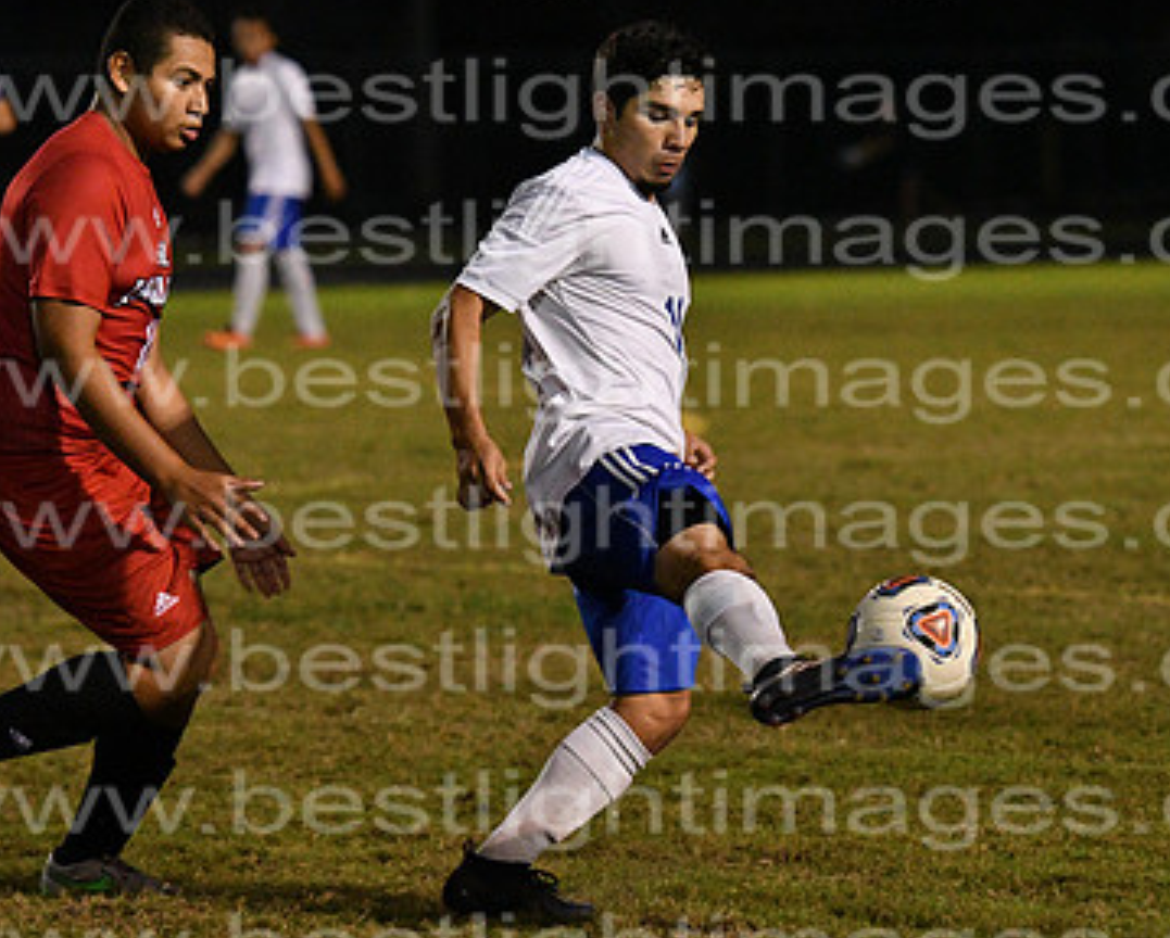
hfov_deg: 6.3
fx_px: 10634
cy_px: 454
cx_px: 655
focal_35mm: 307
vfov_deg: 5.1
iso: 6400
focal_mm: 135
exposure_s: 1/1000
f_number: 4
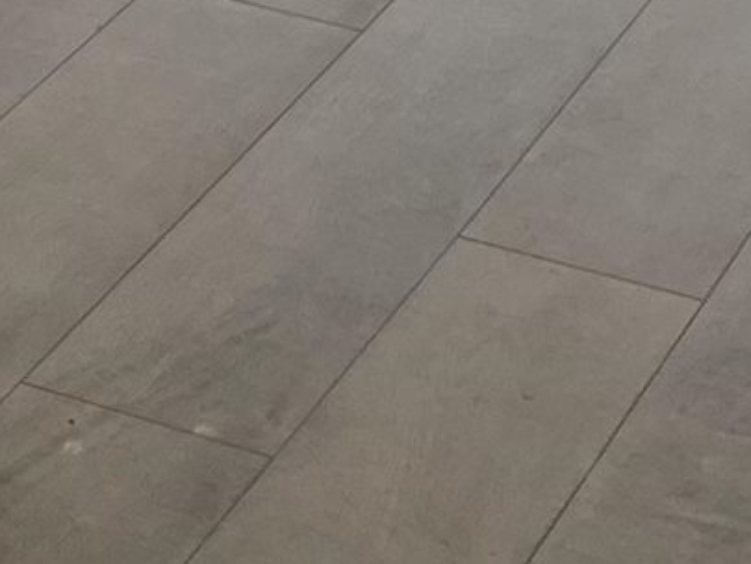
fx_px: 4275
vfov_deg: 7.1
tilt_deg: -11.9
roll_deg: -1.5
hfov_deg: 9.7
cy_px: -770
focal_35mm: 197
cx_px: -462
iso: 80
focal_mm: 4.2
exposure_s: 1/120
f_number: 1.6
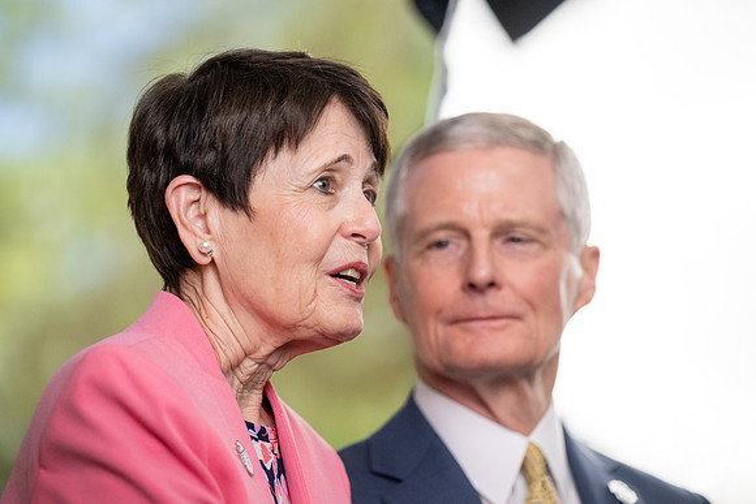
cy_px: 252
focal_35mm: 200
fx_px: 4201
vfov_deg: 6.9
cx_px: 378
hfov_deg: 10.3
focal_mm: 200
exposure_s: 1/400
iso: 2000
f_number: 4
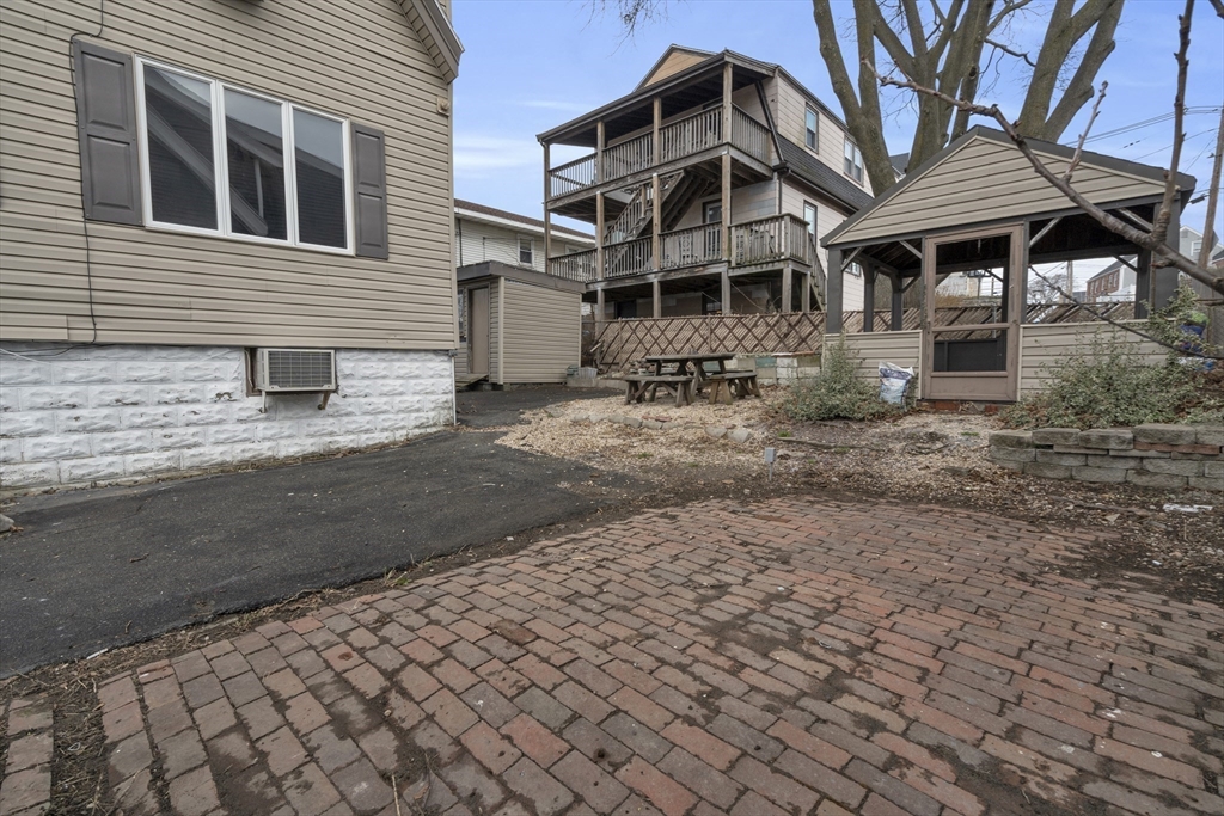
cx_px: 612
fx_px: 544
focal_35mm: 16
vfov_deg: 73.8
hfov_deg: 96.7
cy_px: 408
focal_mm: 16
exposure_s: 1/100
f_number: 11
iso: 320
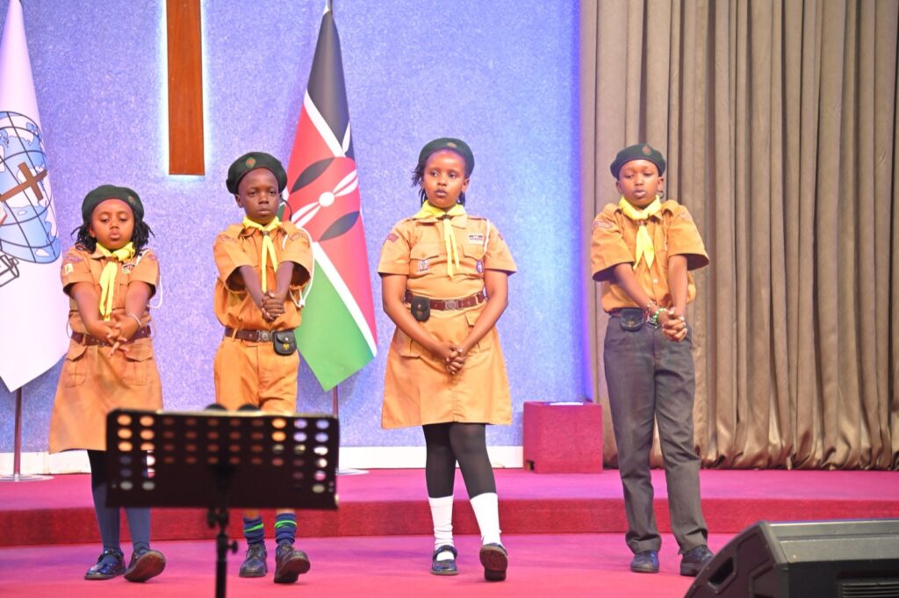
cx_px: 450
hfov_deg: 20.8
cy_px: 299
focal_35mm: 98
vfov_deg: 13.9
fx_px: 2445
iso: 3200
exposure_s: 1/160
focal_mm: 98
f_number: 4
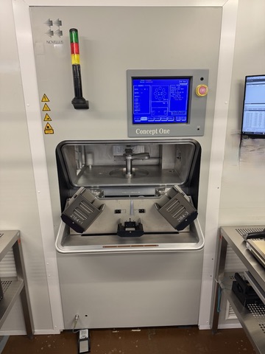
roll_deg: +0.9
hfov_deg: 56.8
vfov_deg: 71.6
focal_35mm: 24
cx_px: 132
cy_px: 177
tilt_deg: -17.2
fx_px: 245
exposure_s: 1/100
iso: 125
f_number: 1.78
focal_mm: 6.76
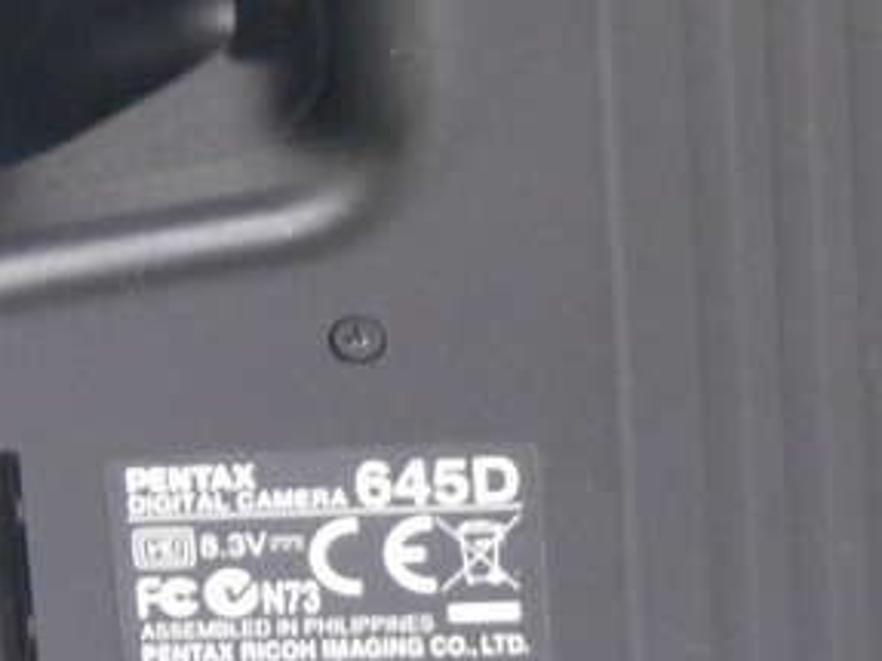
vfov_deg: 5.1
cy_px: -92
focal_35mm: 293
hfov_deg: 6.8
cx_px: 759
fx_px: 7462
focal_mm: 12.5
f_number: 4.5
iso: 400
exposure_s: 1/15
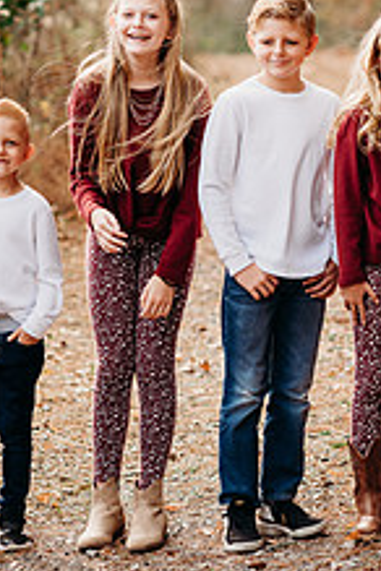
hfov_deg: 7.8
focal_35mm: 175
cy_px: 120
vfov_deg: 11.7
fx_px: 2778
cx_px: 209
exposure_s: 1/640
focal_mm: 85
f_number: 2.2
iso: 100
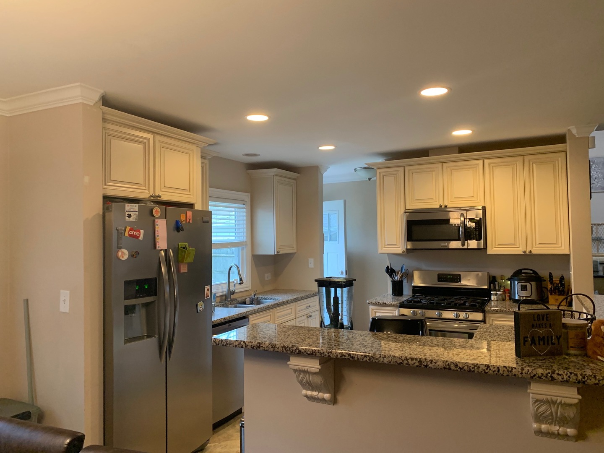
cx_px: 302
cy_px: 226
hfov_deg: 67.3
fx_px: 454
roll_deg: +0.4
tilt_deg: +1.6
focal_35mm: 26
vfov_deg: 53.1
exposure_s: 1/60
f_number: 1.8
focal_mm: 4.25
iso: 250
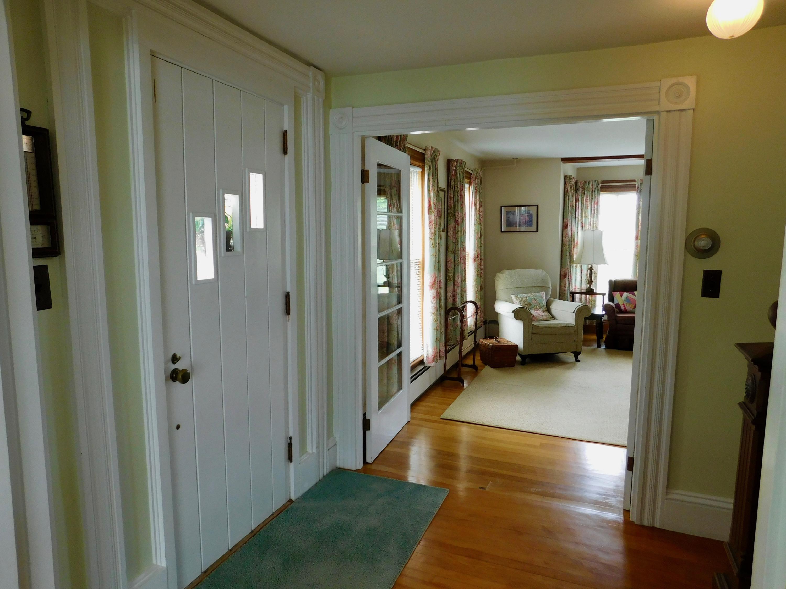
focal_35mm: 23
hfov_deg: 73.9
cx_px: 393
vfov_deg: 58.9
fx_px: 522
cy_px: 294
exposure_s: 1/30
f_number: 3
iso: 140
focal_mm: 4
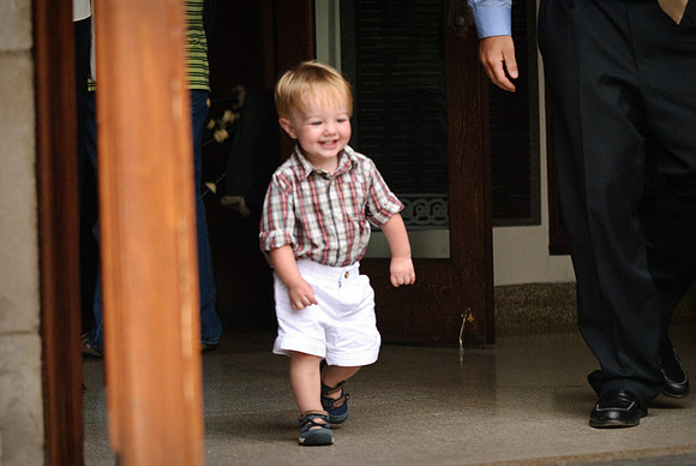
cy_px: 233
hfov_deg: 17.5
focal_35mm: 117
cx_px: 348
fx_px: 2264
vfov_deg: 11.7
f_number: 2.8
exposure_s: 1/640
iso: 800
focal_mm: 78
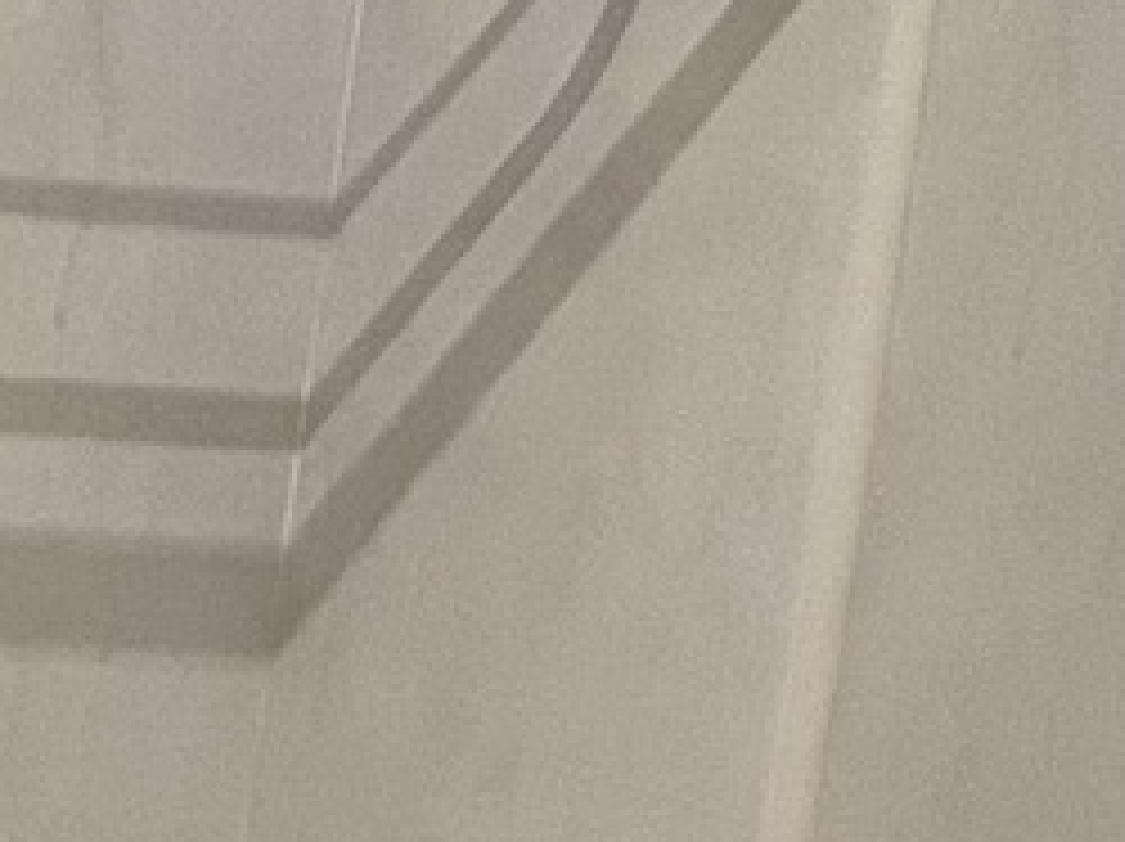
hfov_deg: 7.7
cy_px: 1589
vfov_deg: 7.2
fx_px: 6494
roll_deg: -3.3
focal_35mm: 200
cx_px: -2934
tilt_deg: -9.6
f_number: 1.6
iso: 200
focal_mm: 4.2
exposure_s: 1/50
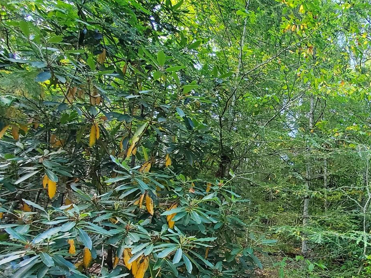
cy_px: 225
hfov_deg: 55.1
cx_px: 321
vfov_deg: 45.6
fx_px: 311
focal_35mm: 29
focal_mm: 1.8
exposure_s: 1/40
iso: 500
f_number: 2.2
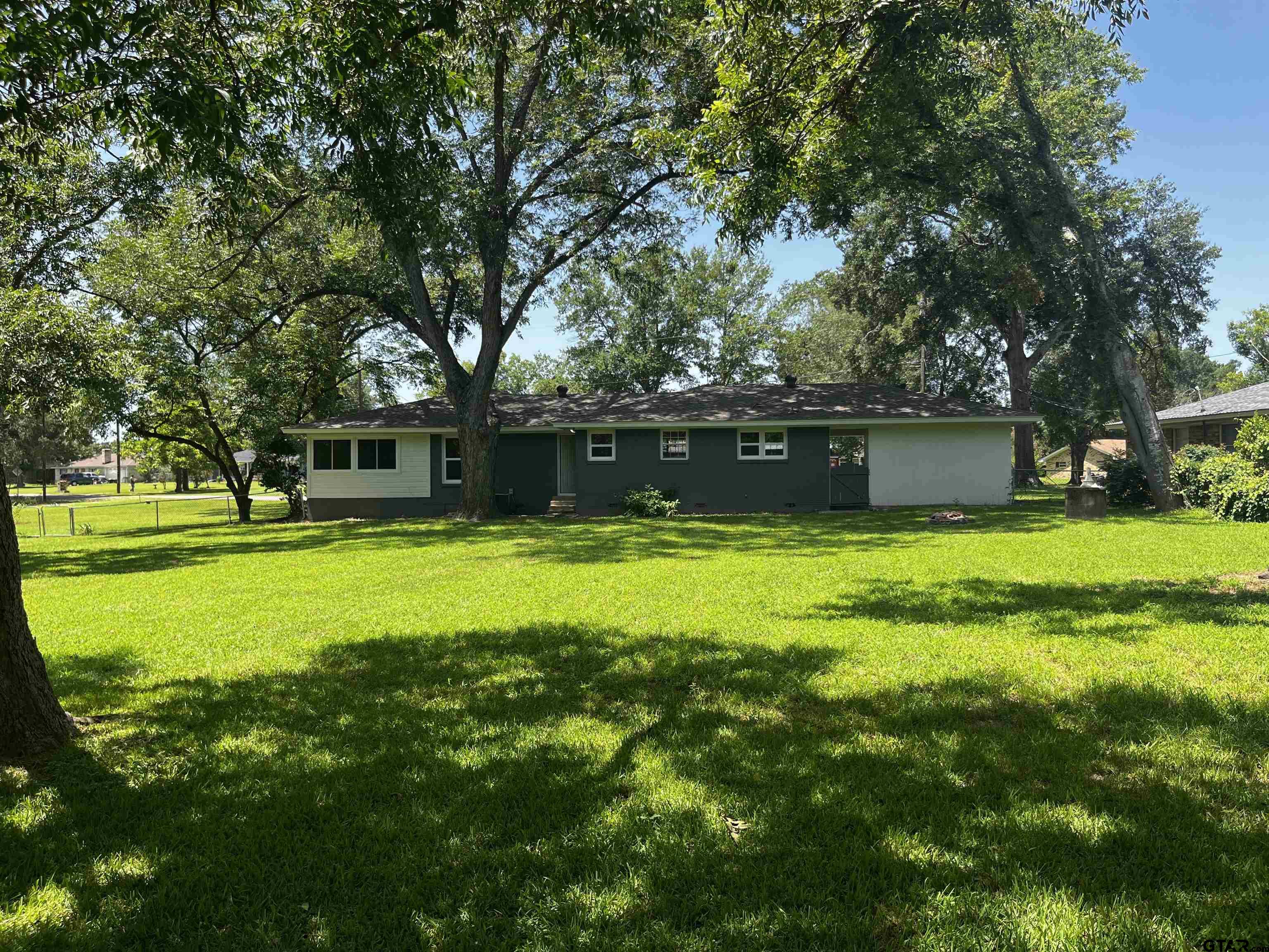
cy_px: 476
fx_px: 953
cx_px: 634
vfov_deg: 53.1
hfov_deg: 67.3
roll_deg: +0.7
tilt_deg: -0.5
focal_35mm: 26
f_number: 1.6
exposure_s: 1/1028
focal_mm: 5.1
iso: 50
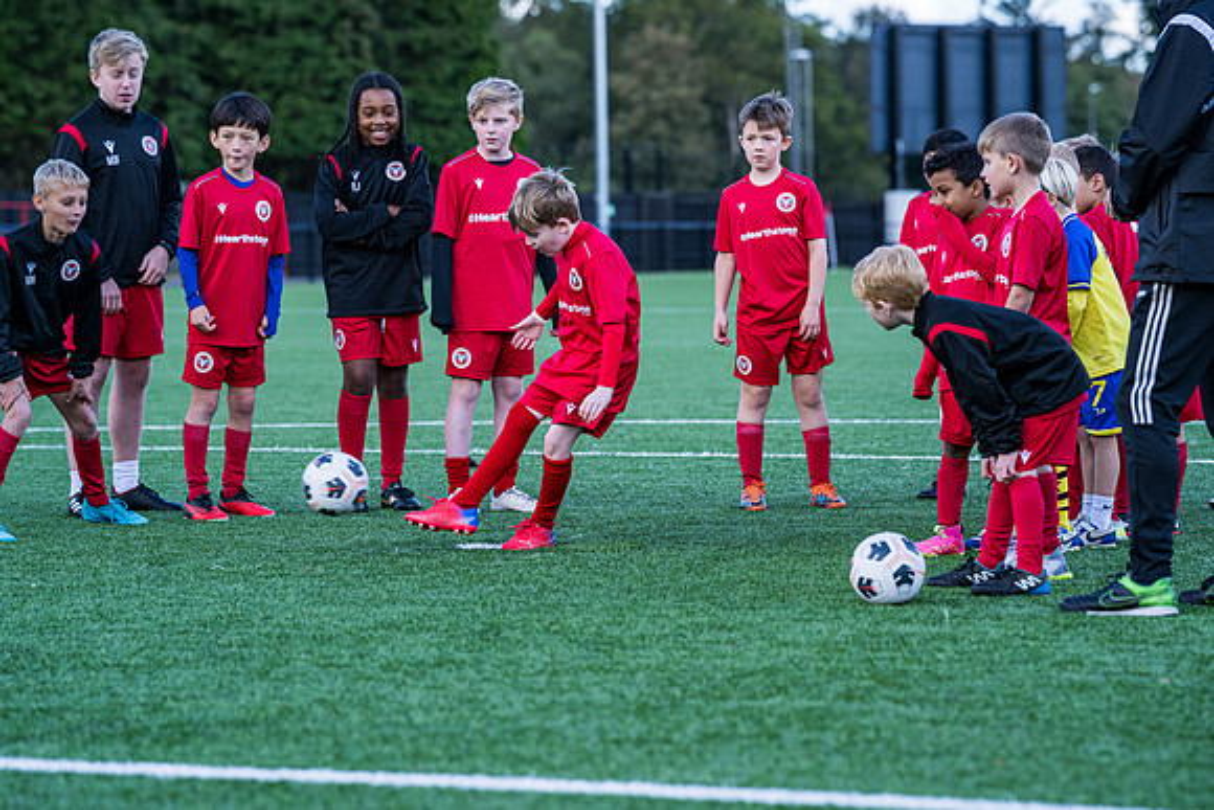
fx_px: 4693
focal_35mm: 139
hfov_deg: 14.7
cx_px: 588
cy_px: 405
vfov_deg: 9.9
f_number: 4
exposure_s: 1/800
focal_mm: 135
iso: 400
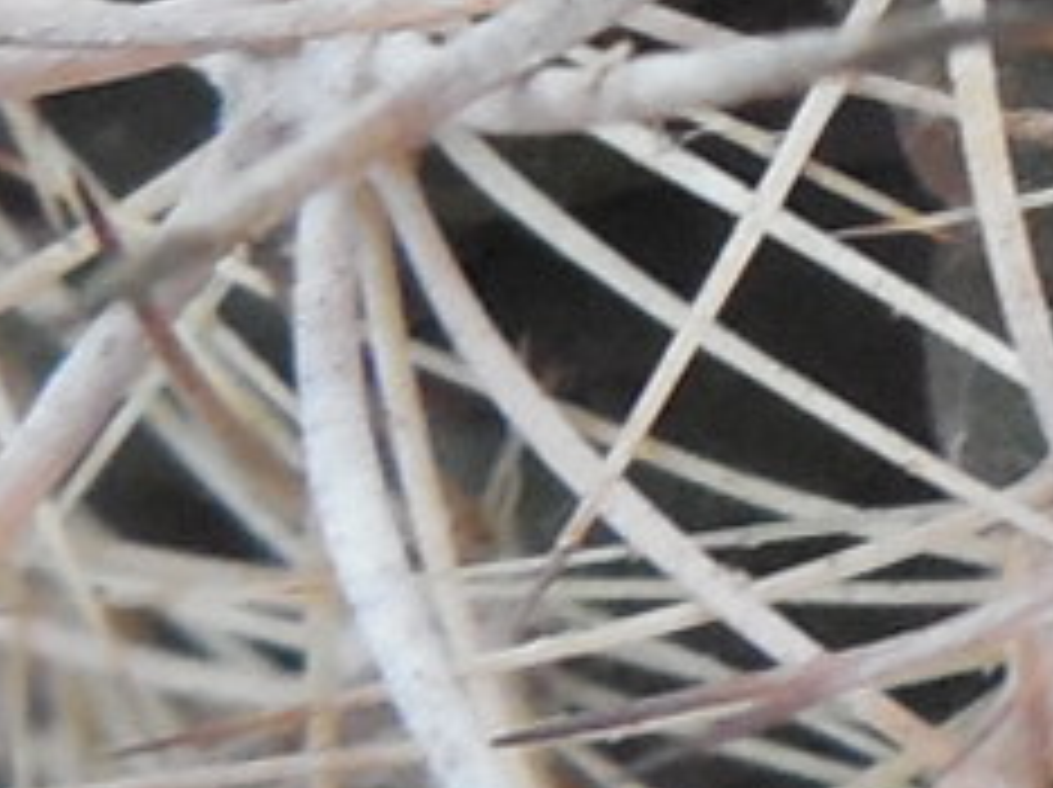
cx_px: 1940
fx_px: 6442
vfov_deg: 6.9
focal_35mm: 212
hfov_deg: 8.9
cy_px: -441
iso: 400
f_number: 3.6
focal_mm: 5.6
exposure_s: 1/20
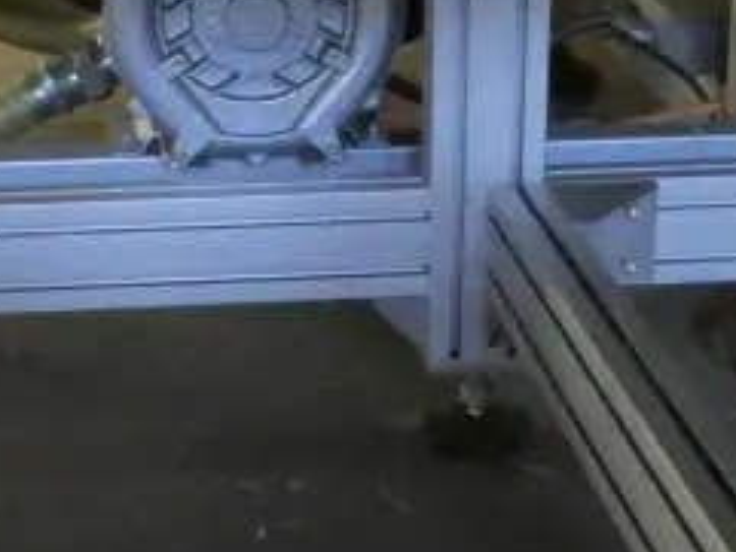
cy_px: 140
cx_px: 220
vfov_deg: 15.8
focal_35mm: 93
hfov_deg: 21.0
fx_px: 1978
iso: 1600
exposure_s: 1/20
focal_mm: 5
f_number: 3.5
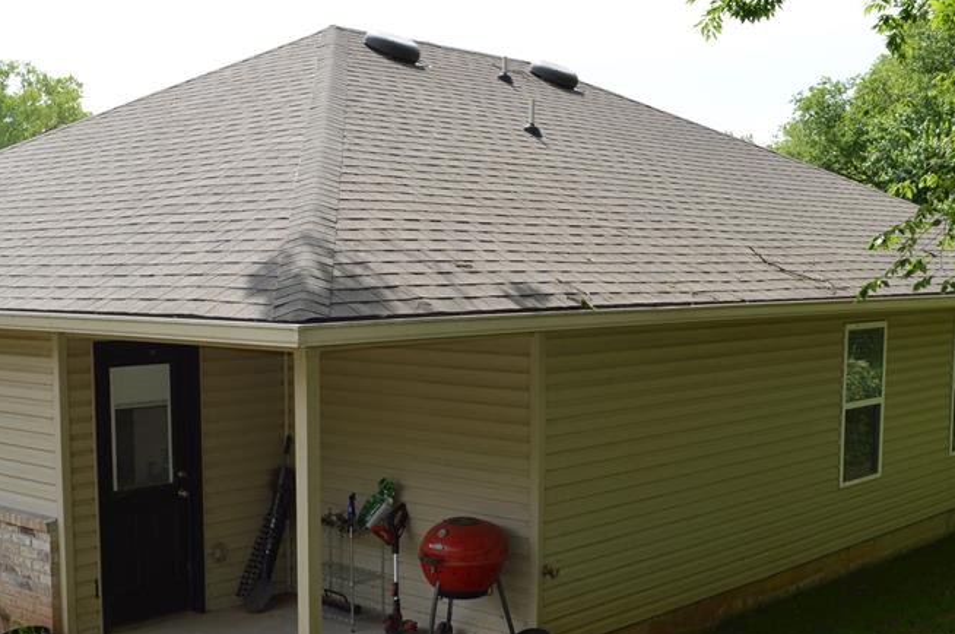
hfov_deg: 41.8
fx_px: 1245
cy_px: 415
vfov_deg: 28.4
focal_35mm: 47
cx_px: 394
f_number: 6.3
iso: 100
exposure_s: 1/200
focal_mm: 20
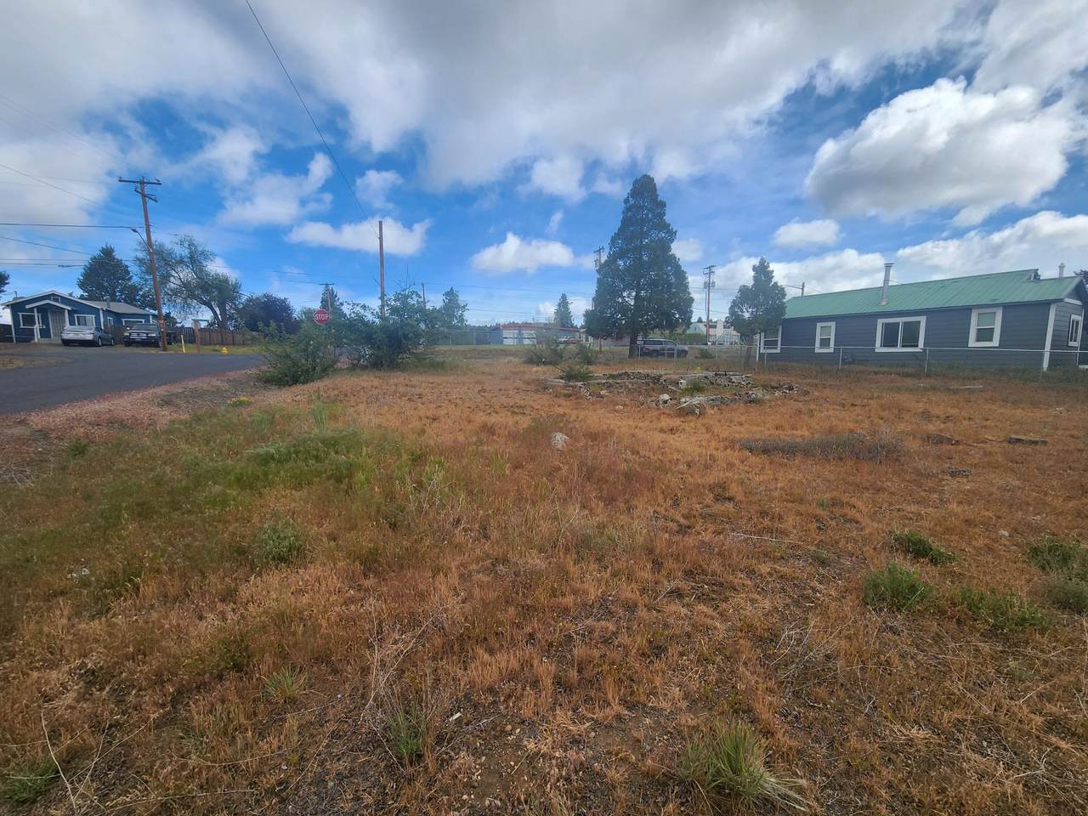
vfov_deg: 89.9
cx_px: 544
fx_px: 409
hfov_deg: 106.2
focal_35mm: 13
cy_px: 408
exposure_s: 1/1584
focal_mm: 2.2
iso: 50
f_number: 2.2
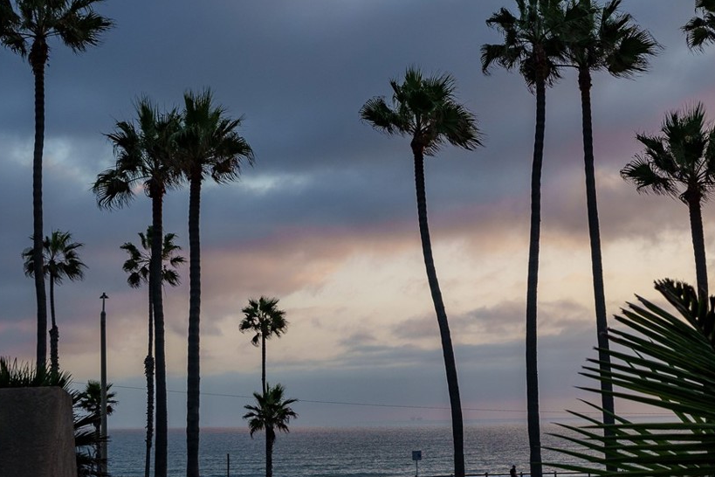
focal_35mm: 65
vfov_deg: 20.9
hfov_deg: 30.9
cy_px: 249
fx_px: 1291
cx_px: 407
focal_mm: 35
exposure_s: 1/200
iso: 400
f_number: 8
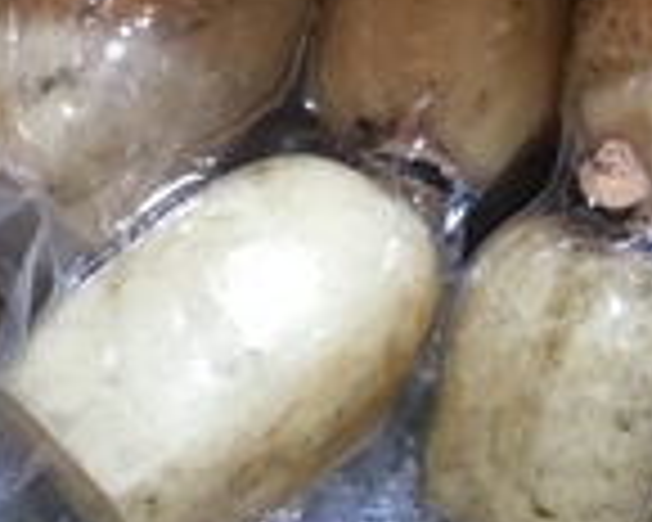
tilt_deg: -78.2
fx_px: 1930
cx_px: 630
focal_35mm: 100
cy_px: 54
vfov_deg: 15.2
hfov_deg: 18.7
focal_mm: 3.3
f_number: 2.4
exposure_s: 1/15
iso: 400
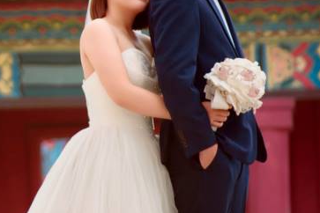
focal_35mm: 293
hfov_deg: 7.0
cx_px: -103
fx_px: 2604
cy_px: -87
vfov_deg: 4.7
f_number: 2.5
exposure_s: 1/800
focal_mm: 85
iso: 125
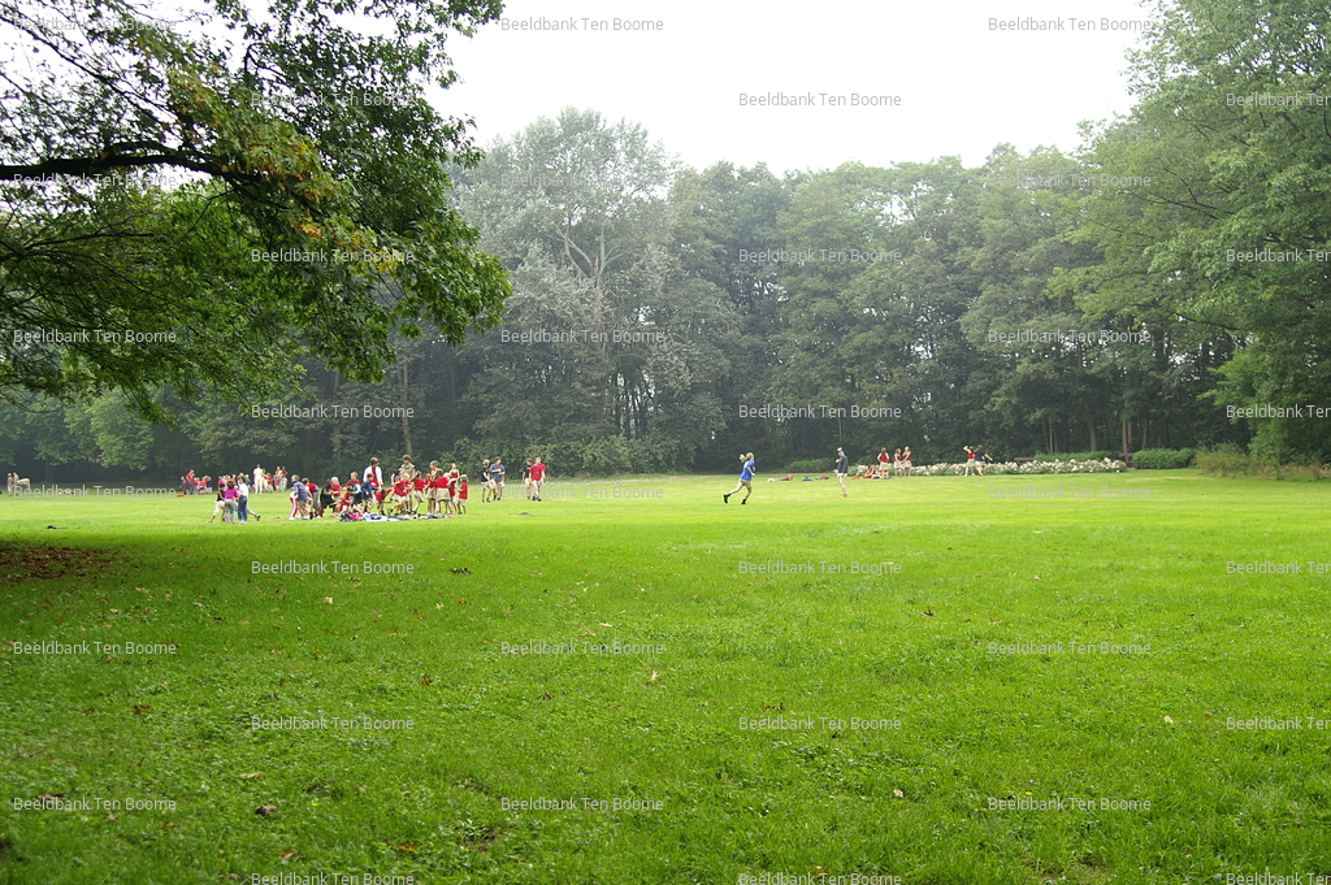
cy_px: 442
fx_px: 1552
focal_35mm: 42
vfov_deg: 31.8
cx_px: 666
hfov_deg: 46.4
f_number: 3.2
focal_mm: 28
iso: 100
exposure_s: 1/160
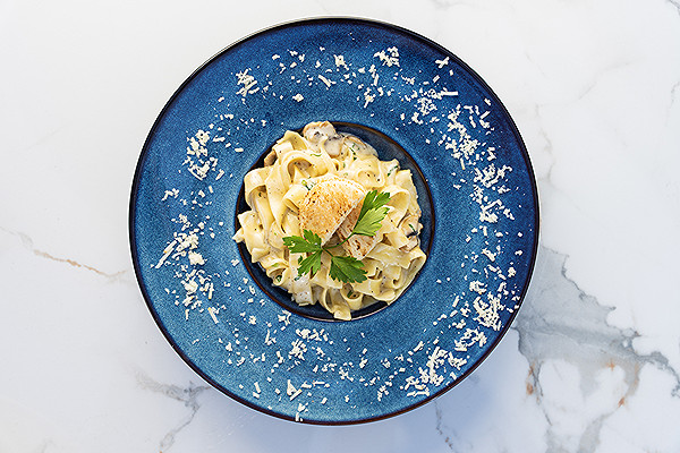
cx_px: 340
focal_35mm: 44
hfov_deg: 44.2
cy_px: 226
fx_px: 837
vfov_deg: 30.3
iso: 100
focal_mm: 44.3
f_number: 5.6
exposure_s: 1/125
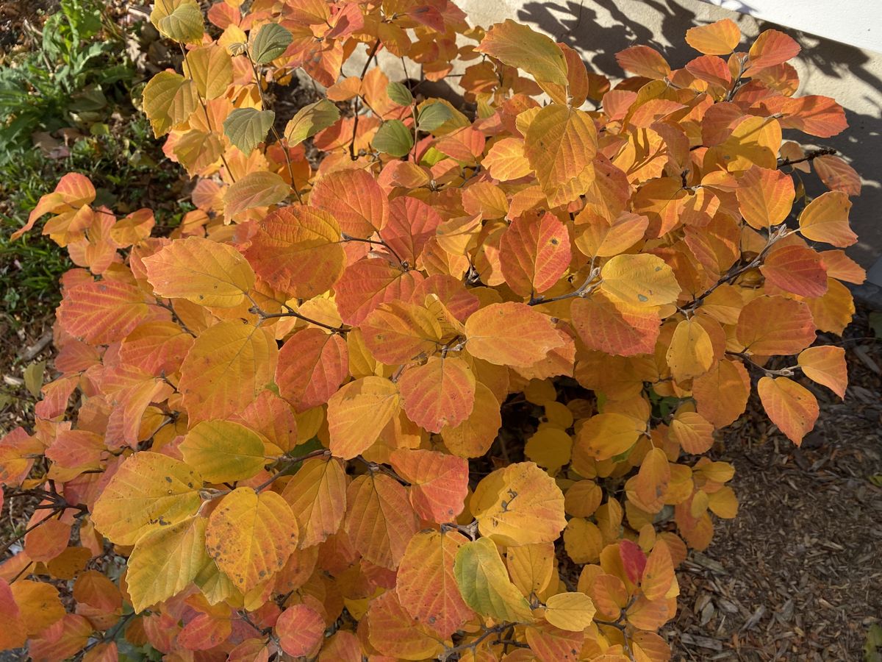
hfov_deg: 67.3
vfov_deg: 53.1
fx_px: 662
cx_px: 441
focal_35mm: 26
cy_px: 331
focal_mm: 4.25
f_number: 1.8
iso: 32
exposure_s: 1/706
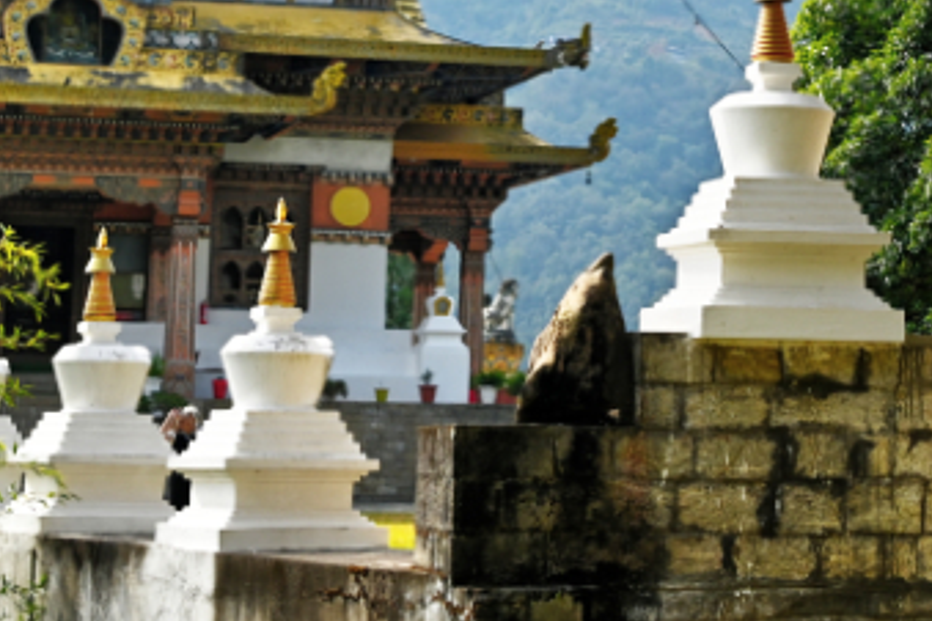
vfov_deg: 11.3
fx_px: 3055
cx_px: 665
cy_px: -203
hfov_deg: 17.3
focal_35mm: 118
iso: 400
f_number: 6.3
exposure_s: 1/1600
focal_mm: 40
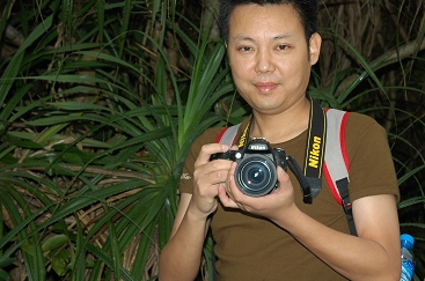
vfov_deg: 15.1
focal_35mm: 90
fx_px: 1060
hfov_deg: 22.6
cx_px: 284
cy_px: 103
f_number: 4.5
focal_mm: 44
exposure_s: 1/160
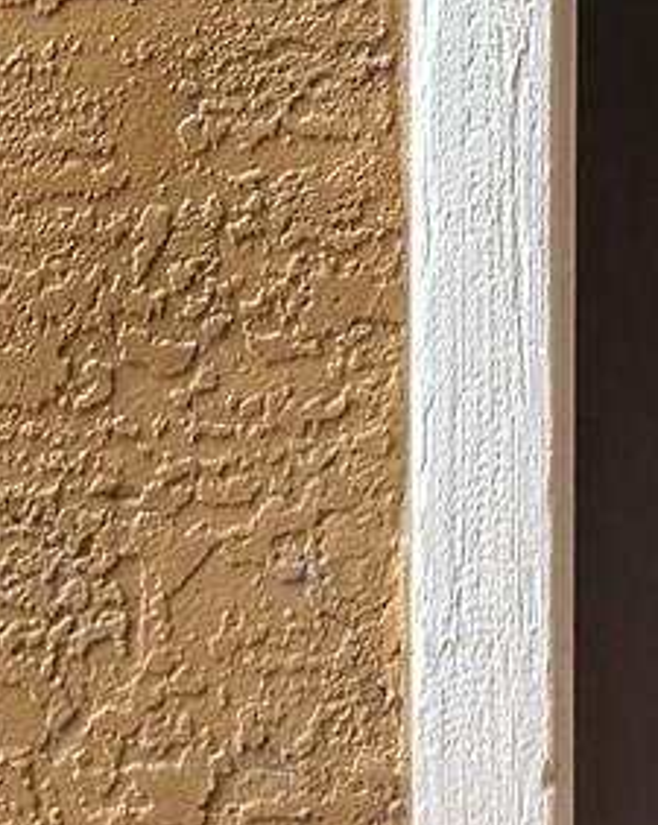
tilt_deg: -10.5
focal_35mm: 133
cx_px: 740
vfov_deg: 13.2
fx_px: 3243
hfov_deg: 11.4
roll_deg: +0.1
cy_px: -594
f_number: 1.78
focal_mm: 6.76
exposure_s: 1/121
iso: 64
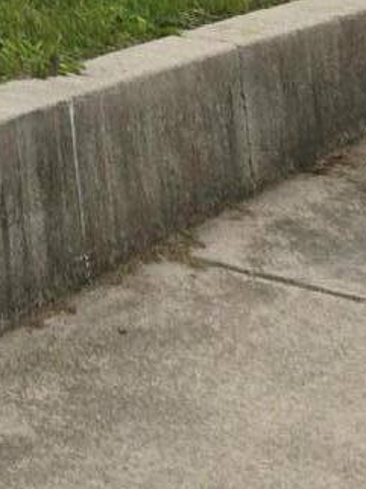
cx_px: -541
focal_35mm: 143
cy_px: -635
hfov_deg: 9.2
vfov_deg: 11.6
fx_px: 2019
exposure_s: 1/1714
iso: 25
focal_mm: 5.4
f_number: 1.8
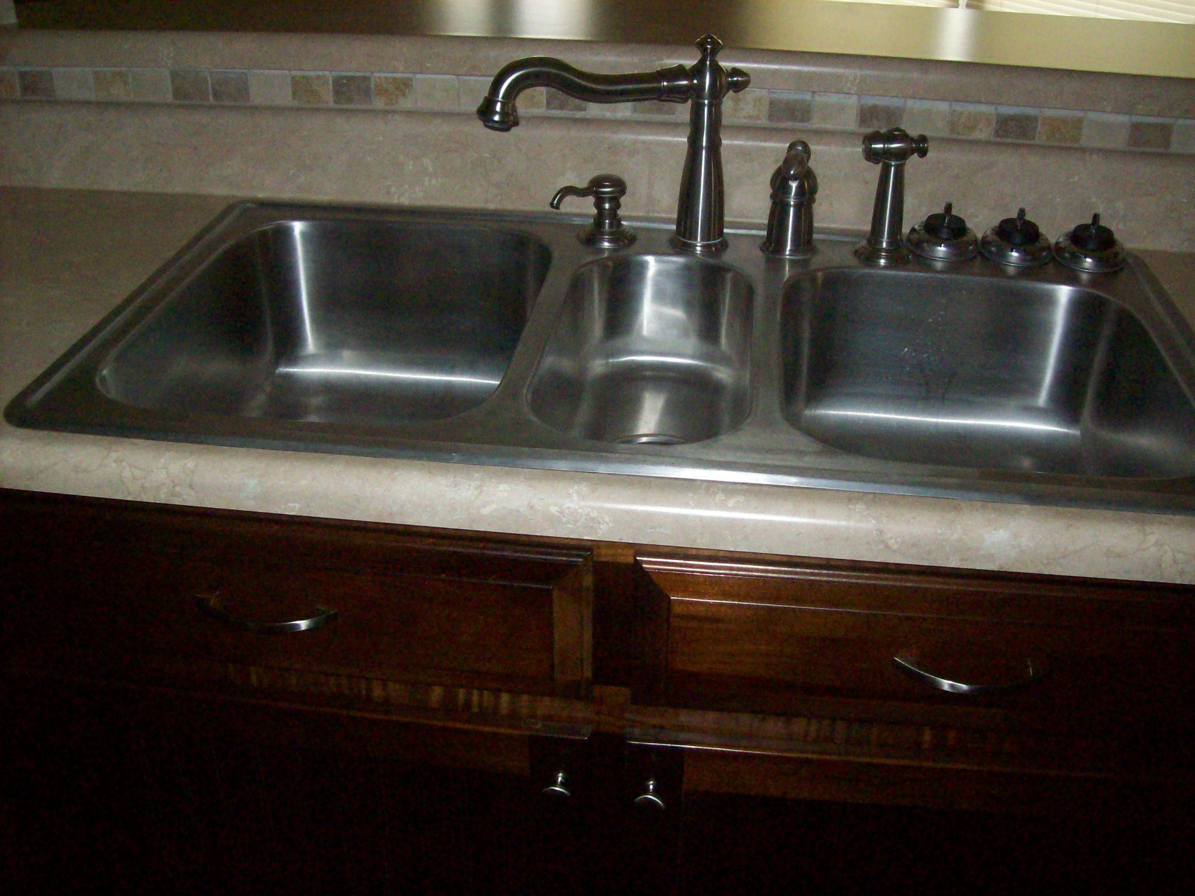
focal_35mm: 36
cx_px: 598
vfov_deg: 39.7
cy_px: 448
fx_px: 1243
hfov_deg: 51.4
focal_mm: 6
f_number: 2.7
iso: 400
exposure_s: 1/128
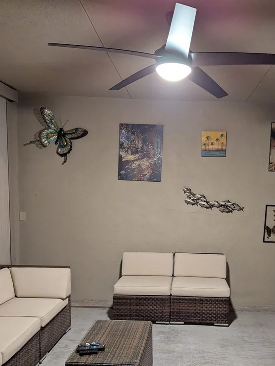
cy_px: 233
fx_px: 349
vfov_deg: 54.6
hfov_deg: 42.8
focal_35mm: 33
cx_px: 165
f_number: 1.85
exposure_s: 1/24
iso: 494
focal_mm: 6.81
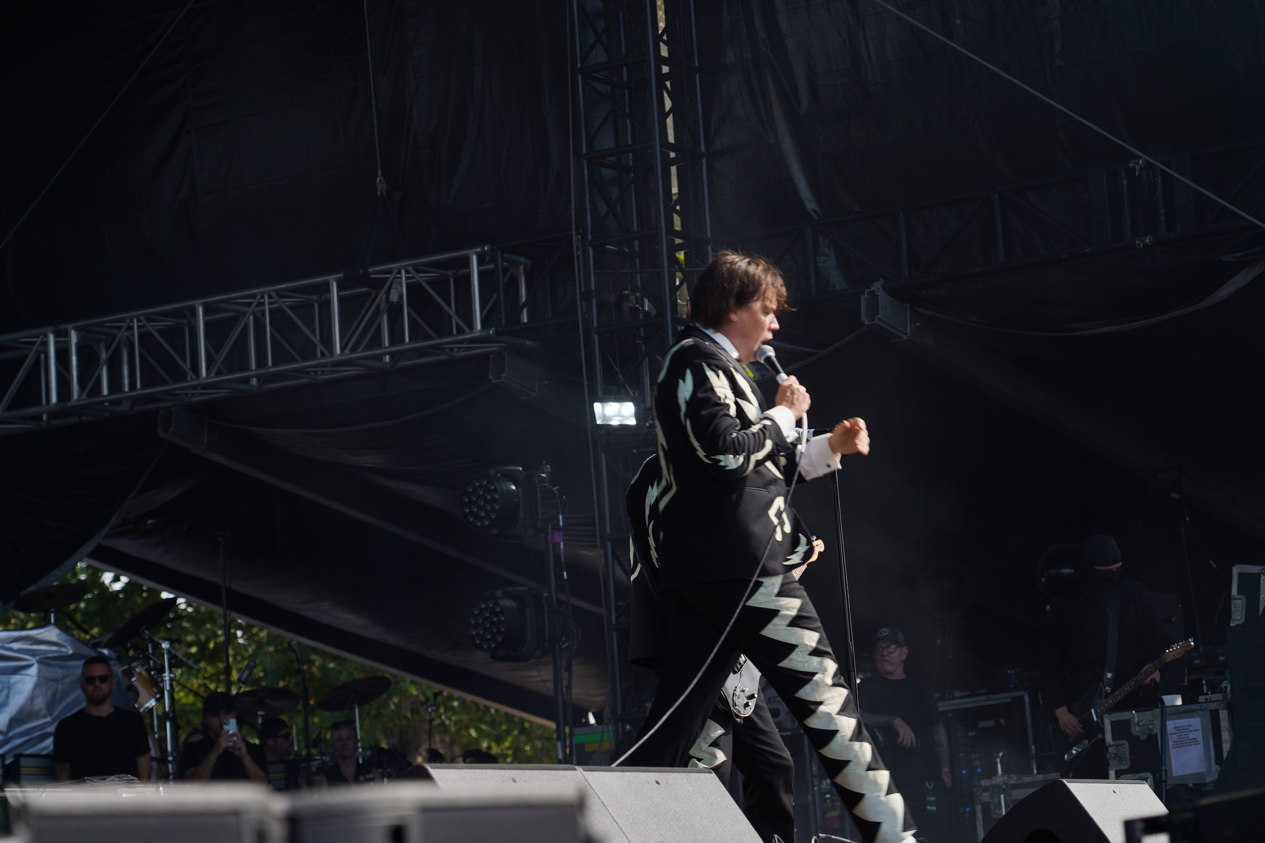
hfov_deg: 19.5
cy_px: 422
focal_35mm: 105
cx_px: 632
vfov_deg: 13.0
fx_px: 3689
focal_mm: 105
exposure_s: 1/320
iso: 100
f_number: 6.3
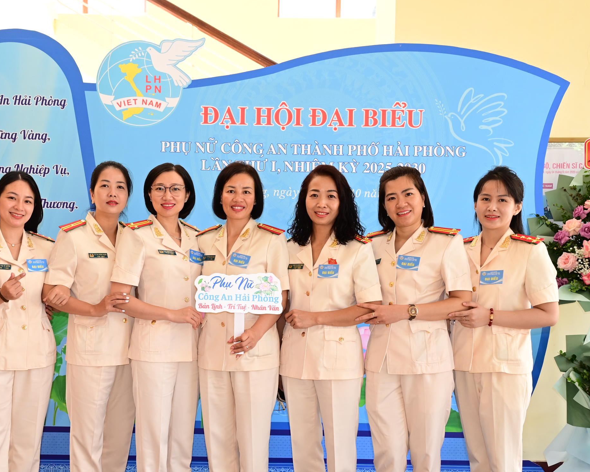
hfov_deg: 45.3
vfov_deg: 37.0
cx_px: 214
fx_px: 698
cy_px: 310
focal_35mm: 40
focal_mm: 26
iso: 1000
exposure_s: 1/125
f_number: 5.6
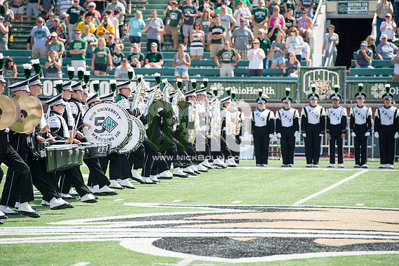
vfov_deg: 6.9
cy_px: 133
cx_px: 200
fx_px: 2215
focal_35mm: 200
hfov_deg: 10.3
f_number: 4.5
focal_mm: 200
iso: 200
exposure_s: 1/1000
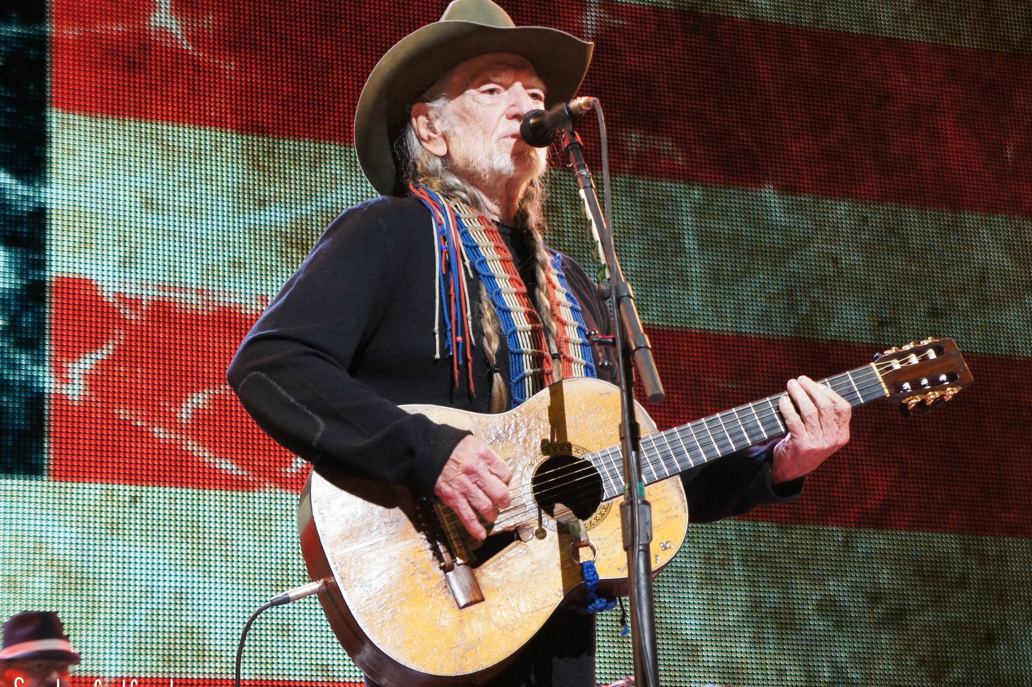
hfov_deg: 22.5
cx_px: 554
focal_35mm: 91
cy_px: 351
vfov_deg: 15.1
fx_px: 2594
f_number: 5.6
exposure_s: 1/60
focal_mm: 55
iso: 1600
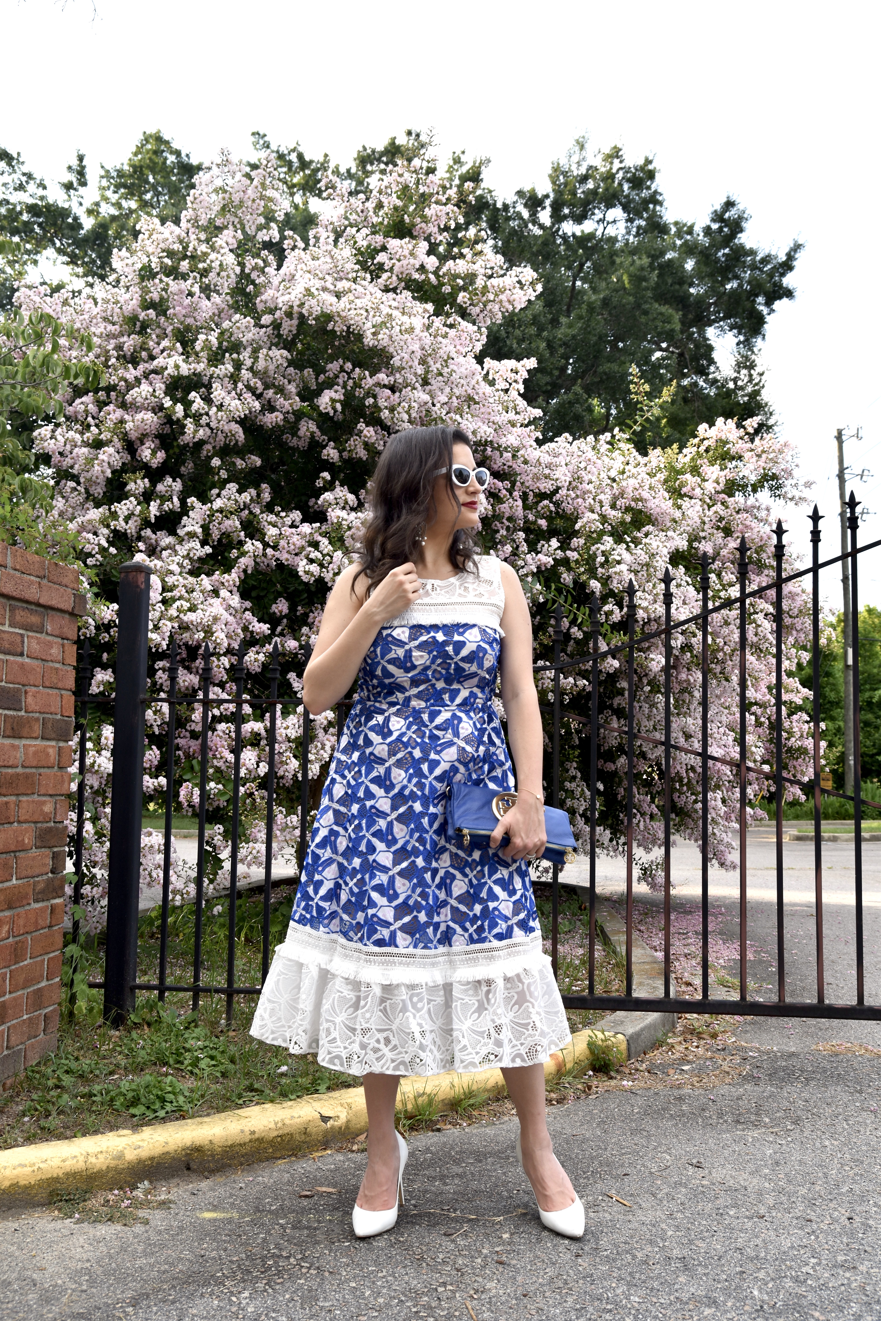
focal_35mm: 36
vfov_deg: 53.1
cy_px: 660
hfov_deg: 36.9
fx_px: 1321
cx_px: 440
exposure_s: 1/200
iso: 100
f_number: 7.1
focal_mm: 24
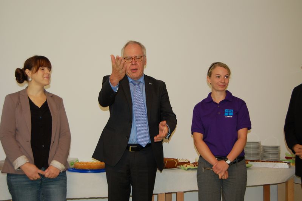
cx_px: 151
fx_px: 377
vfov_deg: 29.8
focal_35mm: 45
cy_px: 100
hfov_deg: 43.7
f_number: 4.2
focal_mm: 30
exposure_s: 1/60
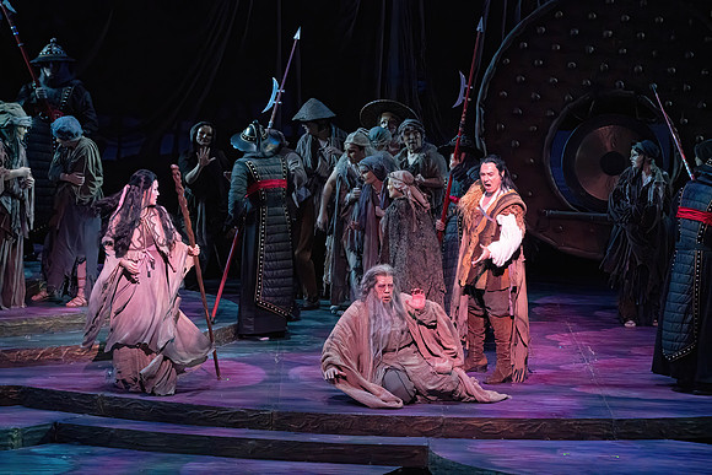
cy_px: 238
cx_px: 356
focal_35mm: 171
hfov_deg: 12.0
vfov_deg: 8.0
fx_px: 3383
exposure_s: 1/320
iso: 20000
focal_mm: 171
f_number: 9
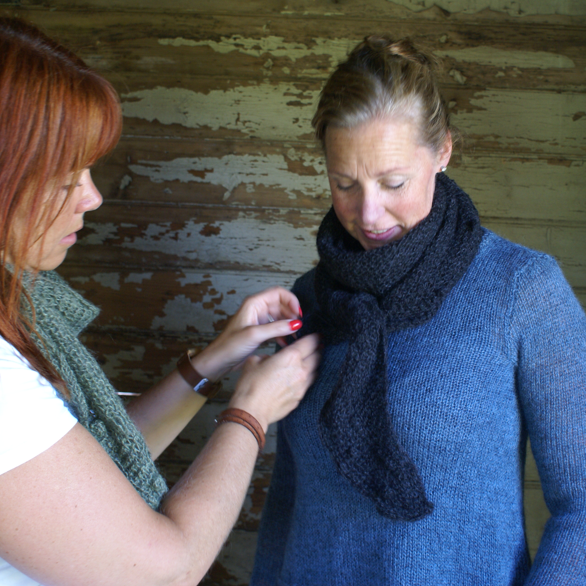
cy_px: 293
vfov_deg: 34.0
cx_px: 369
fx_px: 958
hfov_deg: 33.8
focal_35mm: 50
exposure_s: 1/30
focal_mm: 26
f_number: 4.5
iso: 400
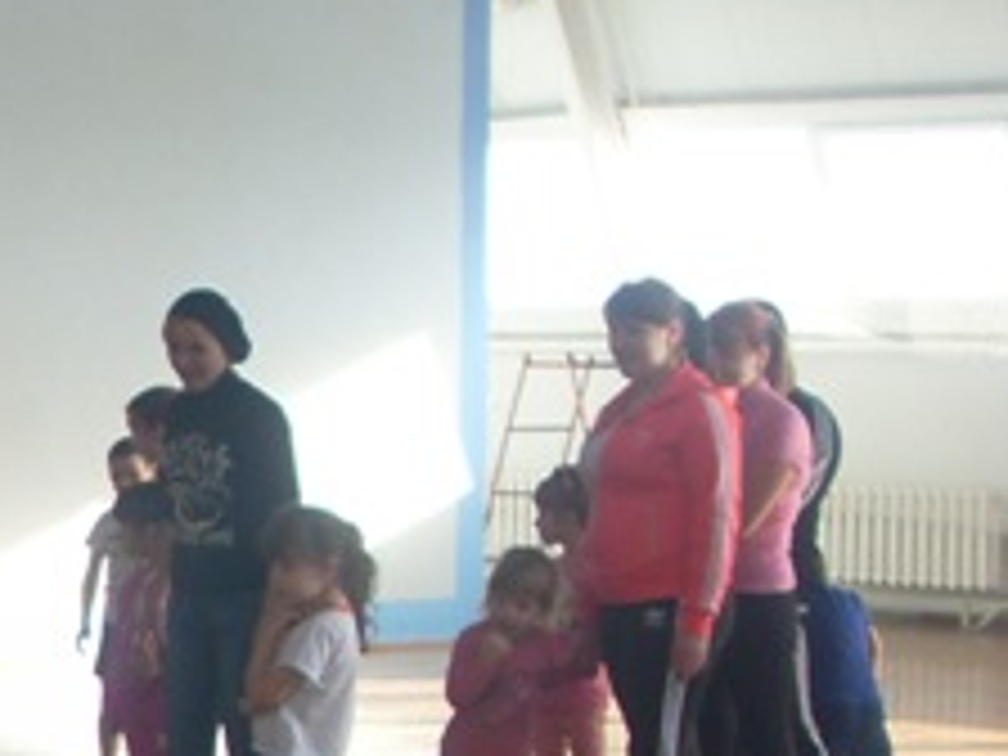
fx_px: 3844
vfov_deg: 11.1
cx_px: -22
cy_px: 860
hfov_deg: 14.7
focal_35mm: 132
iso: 80
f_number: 2.8
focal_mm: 6.3
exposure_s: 1/125
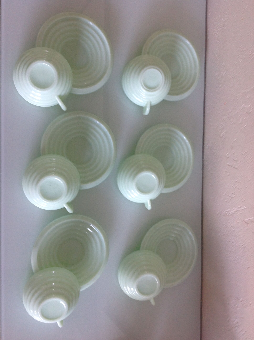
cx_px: 127
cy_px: 170
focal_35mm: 35
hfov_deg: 40.6
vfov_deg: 52.7
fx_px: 343
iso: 80
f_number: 2.4
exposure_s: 1/15
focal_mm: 4.28
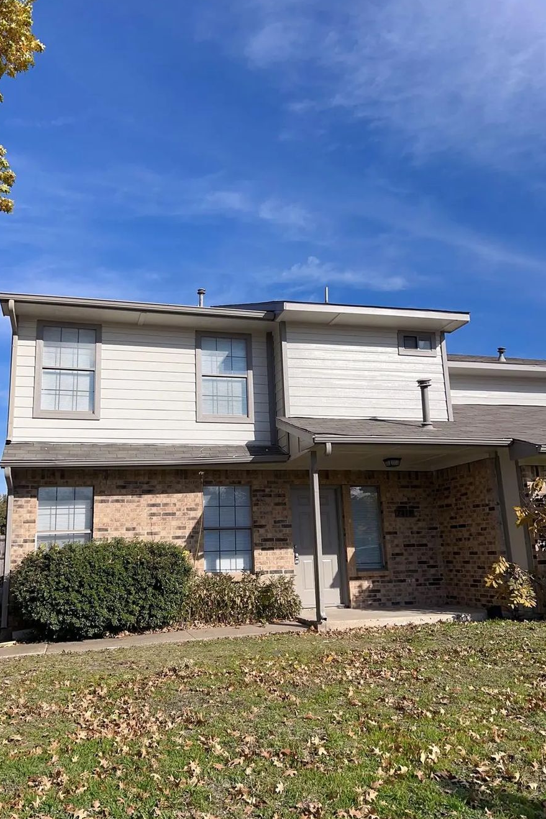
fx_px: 637
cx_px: 242
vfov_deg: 65.5
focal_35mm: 28
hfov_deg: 46.3
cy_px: 407
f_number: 1.5
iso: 50
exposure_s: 1/4630
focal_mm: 5.7
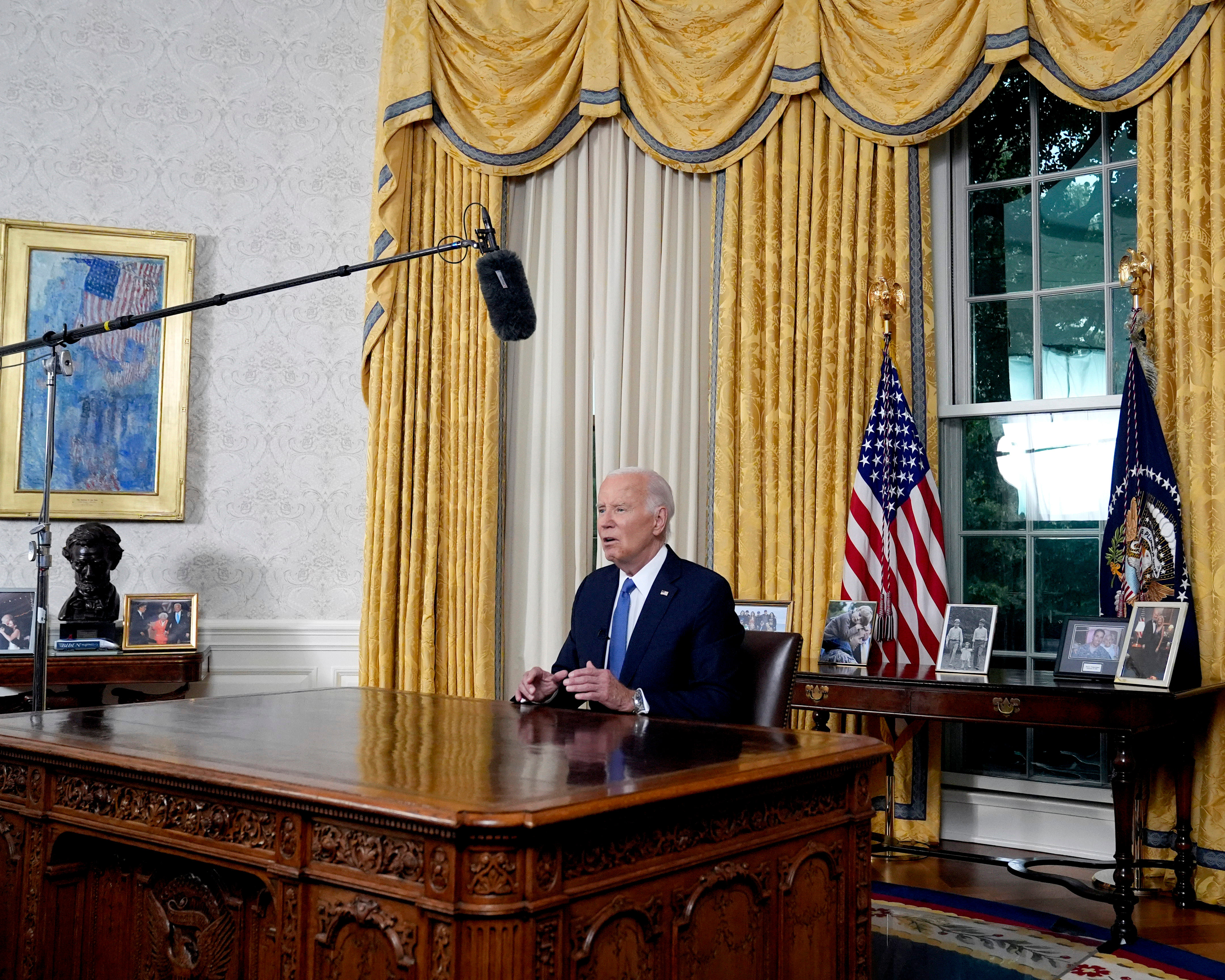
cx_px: 753
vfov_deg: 39.1
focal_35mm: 38
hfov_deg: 47.6
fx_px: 1378
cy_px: 442
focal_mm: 29
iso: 3200
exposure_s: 1/250
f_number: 3.5
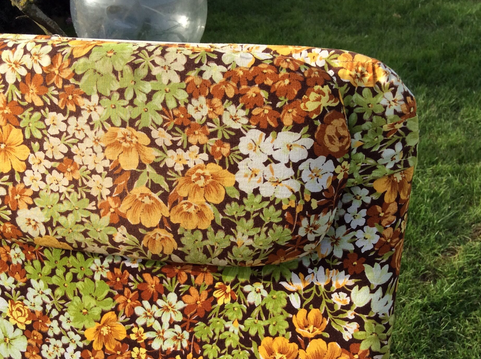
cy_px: 217
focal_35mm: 45
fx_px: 624
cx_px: 209
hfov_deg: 42.0
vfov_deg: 32.0
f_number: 2.4
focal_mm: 3.3
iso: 32
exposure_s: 1/590
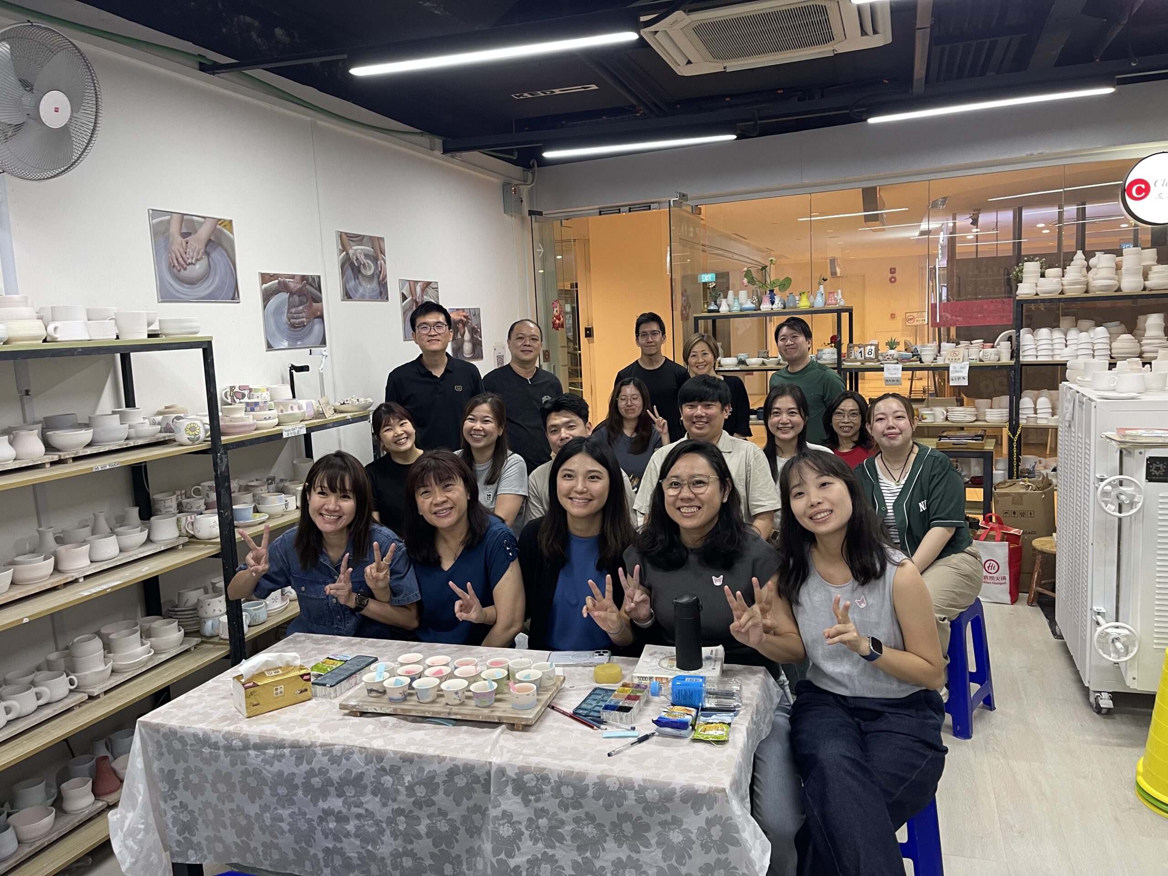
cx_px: 584
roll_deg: +2.4
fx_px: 844
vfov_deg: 54.9
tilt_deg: -8.5
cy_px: 438
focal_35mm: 25
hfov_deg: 69.4
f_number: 1.6
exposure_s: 1/50
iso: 125
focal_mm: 5.1
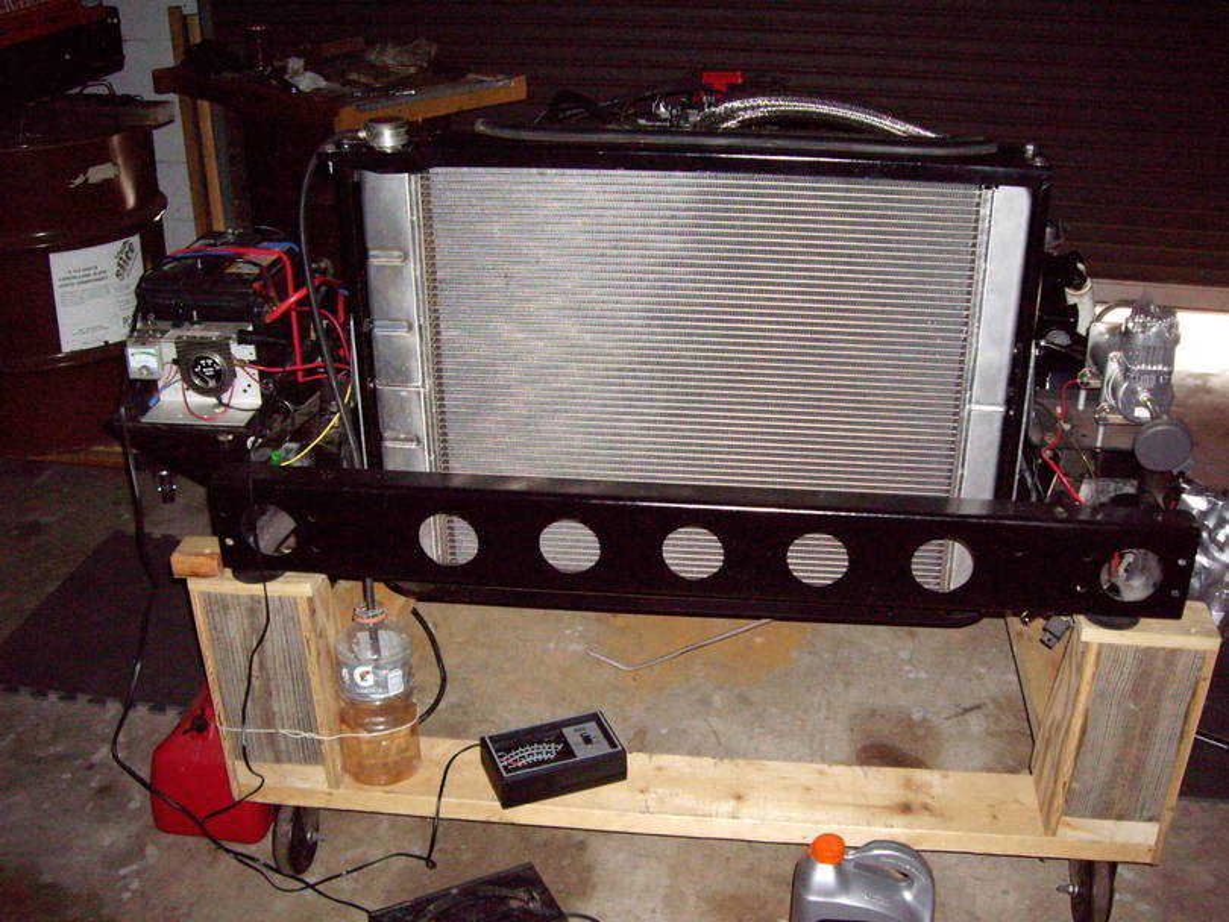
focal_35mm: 38
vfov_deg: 37.7
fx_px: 1350
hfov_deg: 49.0
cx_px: 614
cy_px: 461
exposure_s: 1/40
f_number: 2.7
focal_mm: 6.2
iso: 400
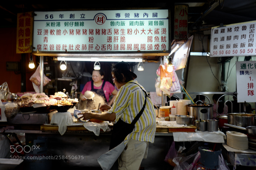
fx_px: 199
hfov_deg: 65.5
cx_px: 128
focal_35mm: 28
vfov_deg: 46.4
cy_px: 85
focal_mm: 28
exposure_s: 1/100
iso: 100
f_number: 1.7
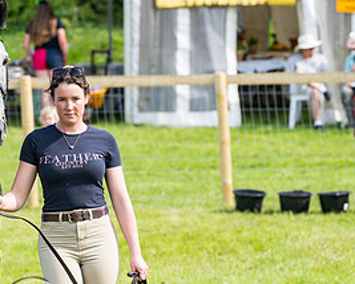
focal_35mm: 356
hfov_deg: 5.4
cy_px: 214
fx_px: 3743
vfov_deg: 4.4
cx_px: 1
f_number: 5
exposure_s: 1/500
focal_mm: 150
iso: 200
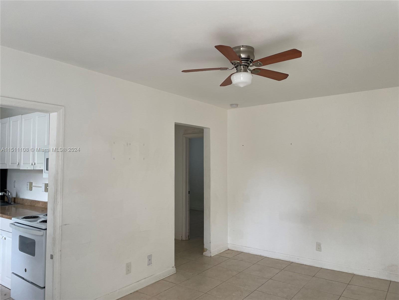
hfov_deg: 67.3
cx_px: 200
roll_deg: +0.1
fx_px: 300
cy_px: 150
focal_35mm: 26
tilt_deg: +3.1
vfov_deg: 53.1
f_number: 1.6
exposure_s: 1/102
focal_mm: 4.2
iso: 125
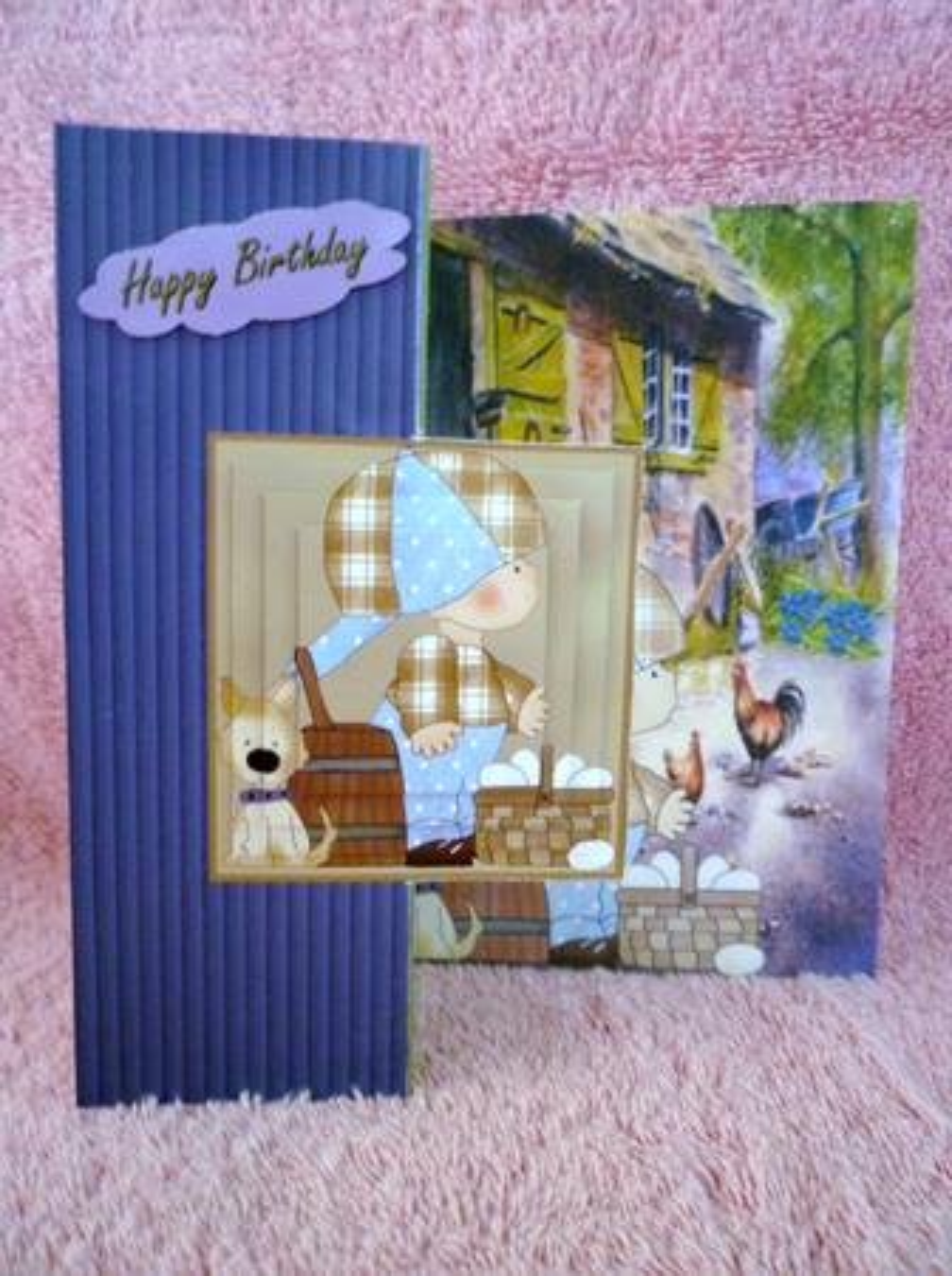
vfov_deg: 61.7
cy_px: 638
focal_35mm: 29
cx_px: 476
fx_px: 1066
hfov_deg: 48.1
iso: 400
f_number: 3.3
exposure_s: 1/8
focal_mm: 5.2
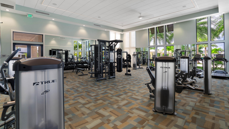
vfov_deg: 63.8
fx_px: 103
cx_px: 116
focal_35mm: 17
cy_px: 58
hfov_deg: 95.9
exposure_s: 1
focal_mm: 16
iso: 64
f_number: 8
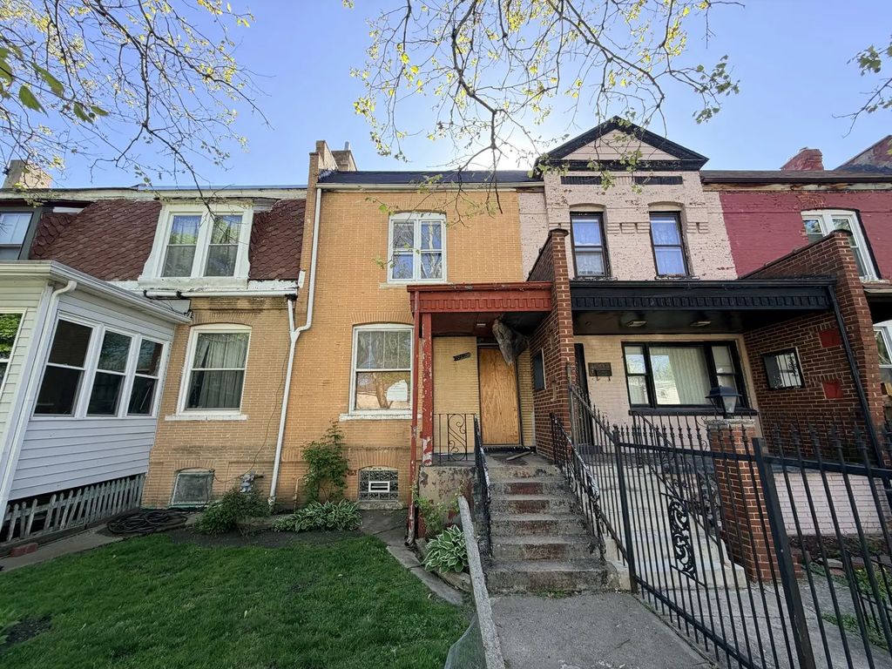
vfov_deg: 85.7
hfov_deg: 102.1
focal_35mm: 14
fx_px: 361
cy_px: 334
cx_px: 446
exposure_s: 1/368
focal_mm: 2.22
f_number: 2.2
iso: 50
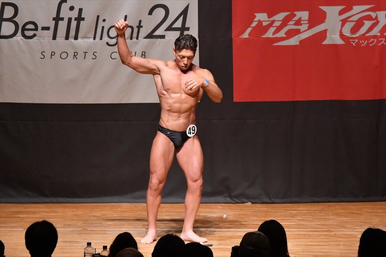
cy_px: 128
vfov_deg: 5.1
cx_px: 193
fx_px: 2894
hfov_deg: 7.6
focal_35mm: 270
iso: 12800
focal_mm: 180
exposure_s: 1/400
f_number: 5.6
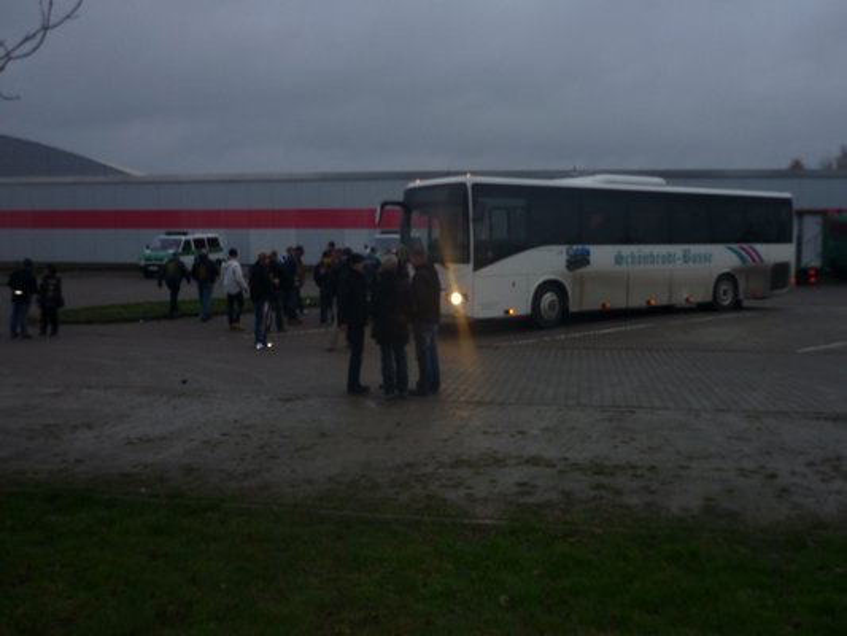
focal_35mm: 33
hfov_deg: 55.3
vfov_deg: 43.0
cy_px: 318
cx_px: 424
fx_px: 808
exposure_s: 1/30
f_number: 2.8
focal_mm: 5.5
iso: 80
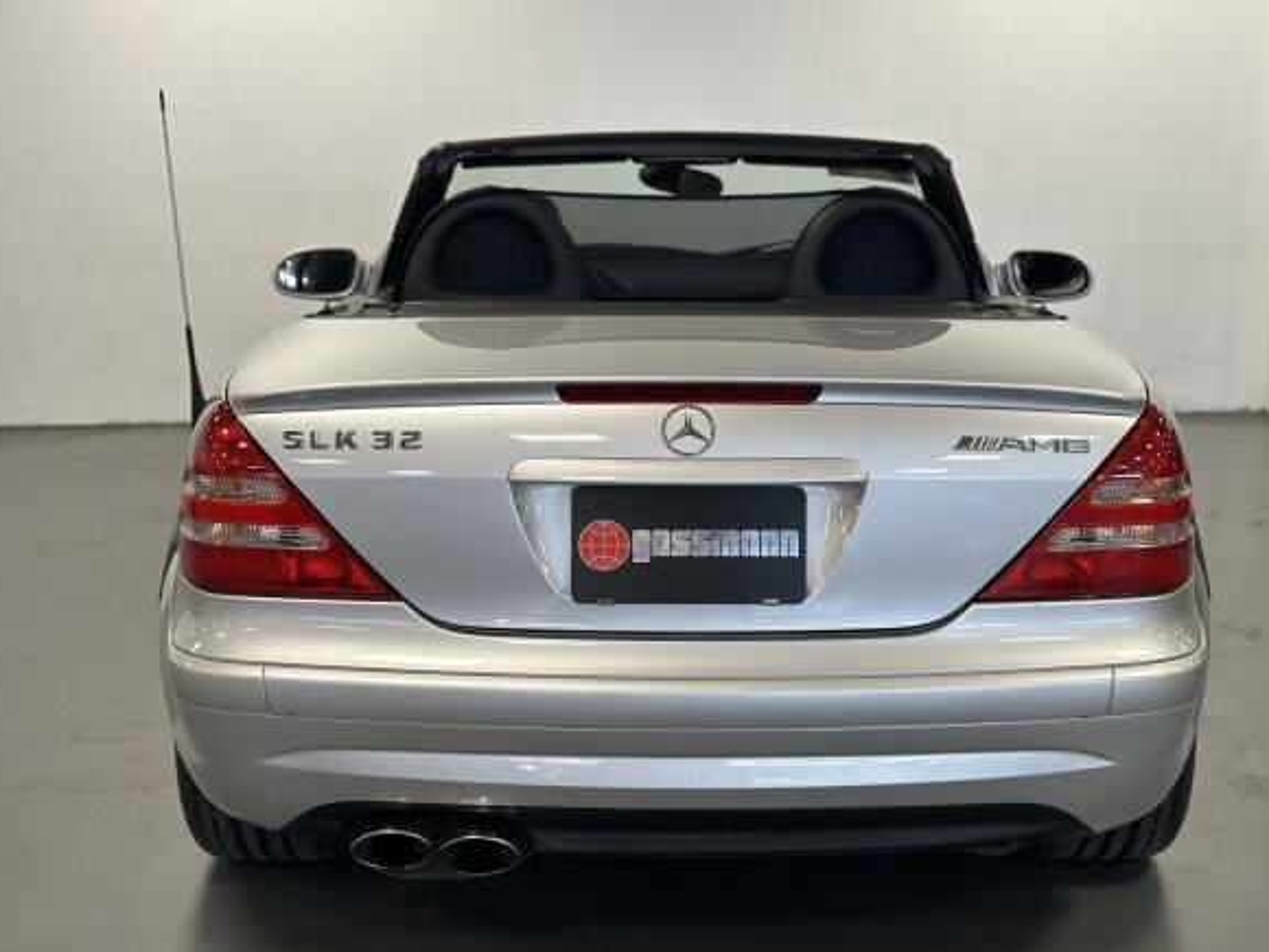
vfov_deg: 27.5
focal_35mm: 53
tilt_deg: -12.2
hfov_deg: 36.2
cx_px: 685
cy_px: 523
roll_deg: -0.8
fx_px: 1943
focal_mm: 6.86
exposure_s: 1/92
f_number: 1.78
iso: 125
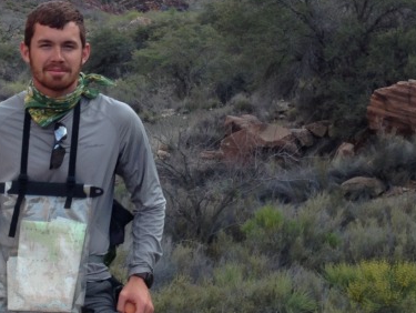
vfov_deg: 16.2
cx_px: 101
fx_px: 1083
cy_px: 20
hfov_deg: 21.6
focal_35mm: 90
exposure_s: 1/285
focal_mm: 4.12
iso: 50
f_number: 2.4
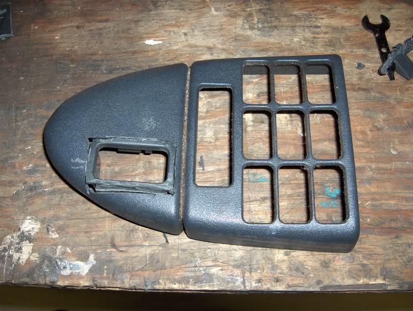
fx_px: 466
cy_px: 156
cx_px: 206
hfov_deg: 47.8
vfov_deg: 36.9
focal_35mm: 39
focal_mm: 8
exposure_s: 1/60
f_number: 2.8
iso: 100
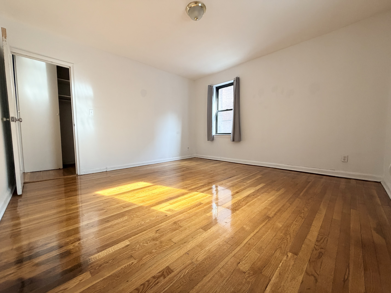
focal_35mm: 14
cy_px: 146
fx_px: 158
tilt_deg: -4.3
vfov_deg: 85.7
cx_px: 196
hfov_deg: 102.1
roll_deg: +0.6
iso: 250
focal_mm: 2.22
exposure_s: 1/121
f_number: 2.2
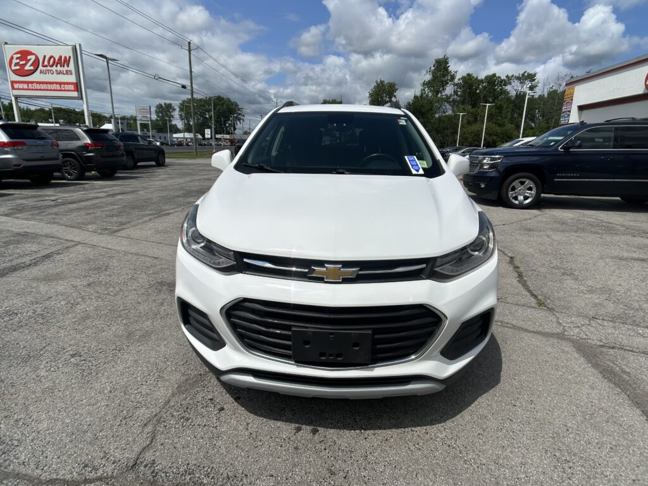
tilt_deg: -14.4
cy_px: 243
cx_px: 324
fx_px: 487
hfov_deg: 67.3
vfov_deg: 53.1
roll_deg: -2.4
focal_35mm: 26
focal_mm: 5.7
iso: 50
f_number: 1.5
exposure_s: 1/12658
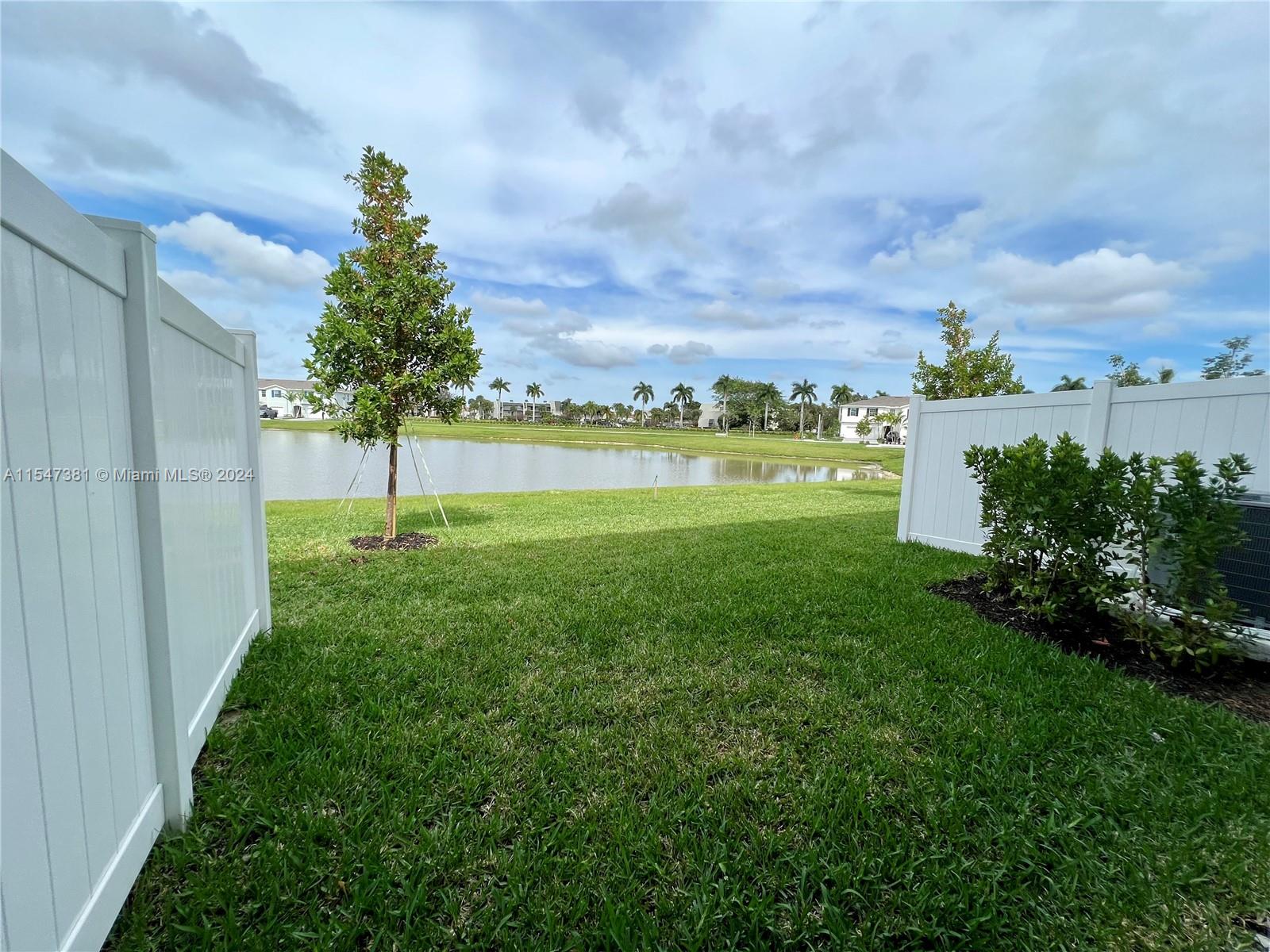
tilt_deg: -6.9
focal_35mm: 13
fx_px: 477
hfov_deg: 106.2
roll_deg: -2.9
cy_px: 476
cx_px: 635
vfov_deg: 89.9
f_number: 1.8
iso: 32
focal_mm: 1.57
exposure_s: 1/1908
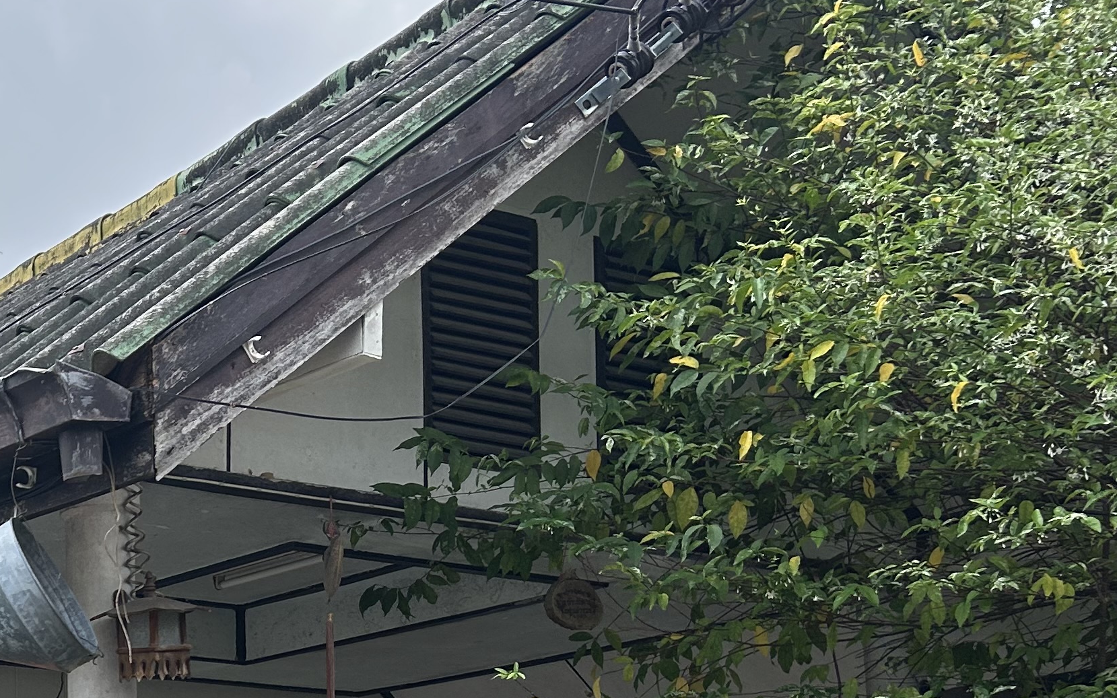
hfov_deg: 27.7
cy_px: 761
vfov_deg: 18.7
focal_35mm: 67
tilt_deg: +5.5
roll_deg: +0.2
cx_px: -148
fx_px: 2040
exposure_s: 1/1808
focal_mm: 5.7
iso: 50
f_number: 1.5
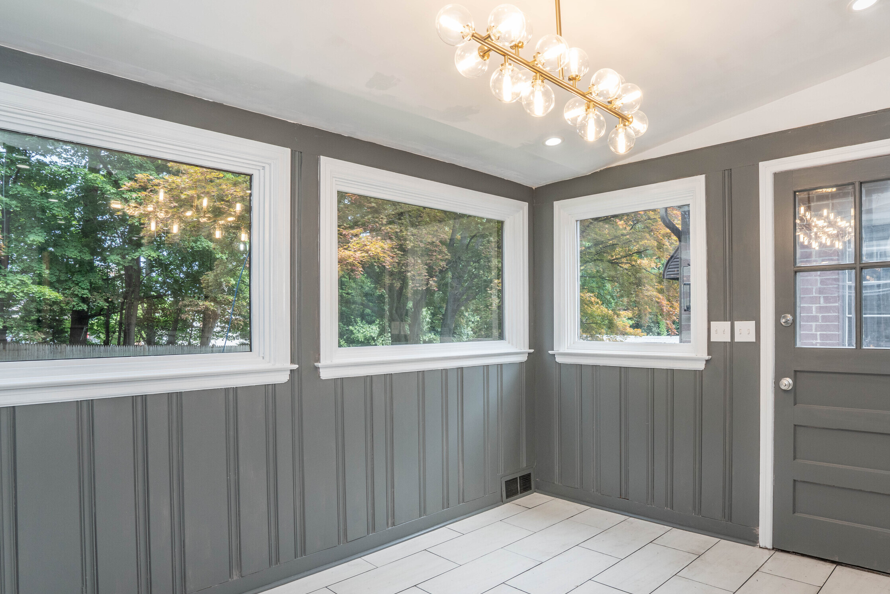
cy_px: 332
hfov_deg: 77.8
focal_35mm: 22
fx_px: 544
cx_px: 526
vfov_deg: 57.1
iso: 400
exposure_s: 1/30
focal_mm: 16
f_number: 11
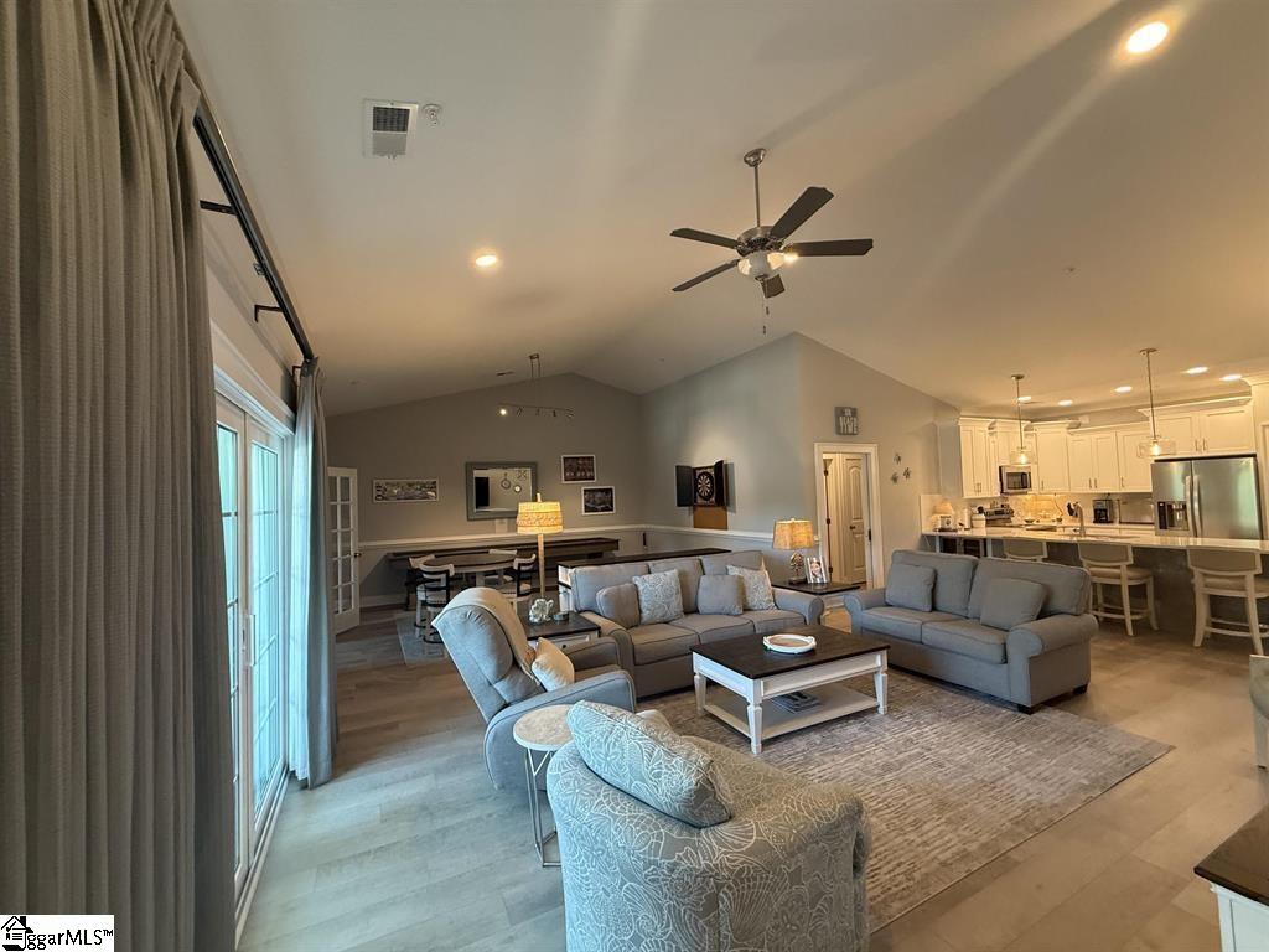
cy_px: 476
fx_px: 513
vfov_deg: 85.7
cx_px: 634
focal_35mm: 14
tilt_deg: +2.5
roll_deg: +1.9
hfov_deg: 102.1
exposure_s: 1/60
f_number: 2.2
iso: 320
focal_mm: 2.22
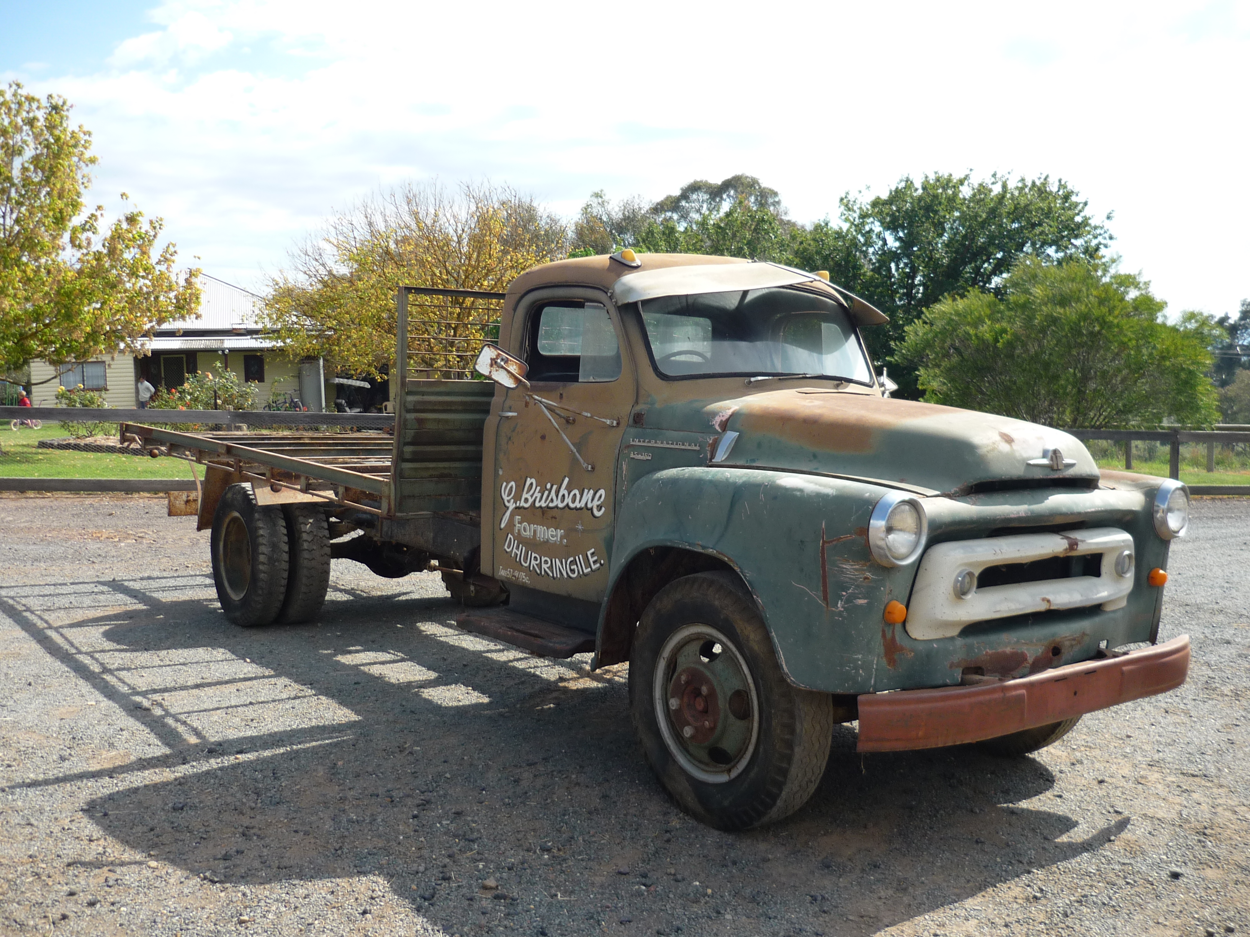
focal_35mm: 33
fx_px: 1192
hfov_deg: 55.4
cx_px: 625
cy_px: 468
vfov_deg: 42.9
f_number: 8
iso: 100
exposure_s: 1/125
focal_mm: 5.5
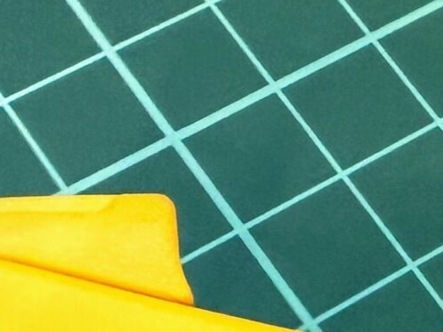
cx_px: 622
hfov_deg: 14.2
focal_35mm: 132
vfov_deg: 11.1
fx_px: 1689
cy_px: 320
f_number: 2.2
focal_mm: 2.22
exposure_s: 1/50
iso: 500
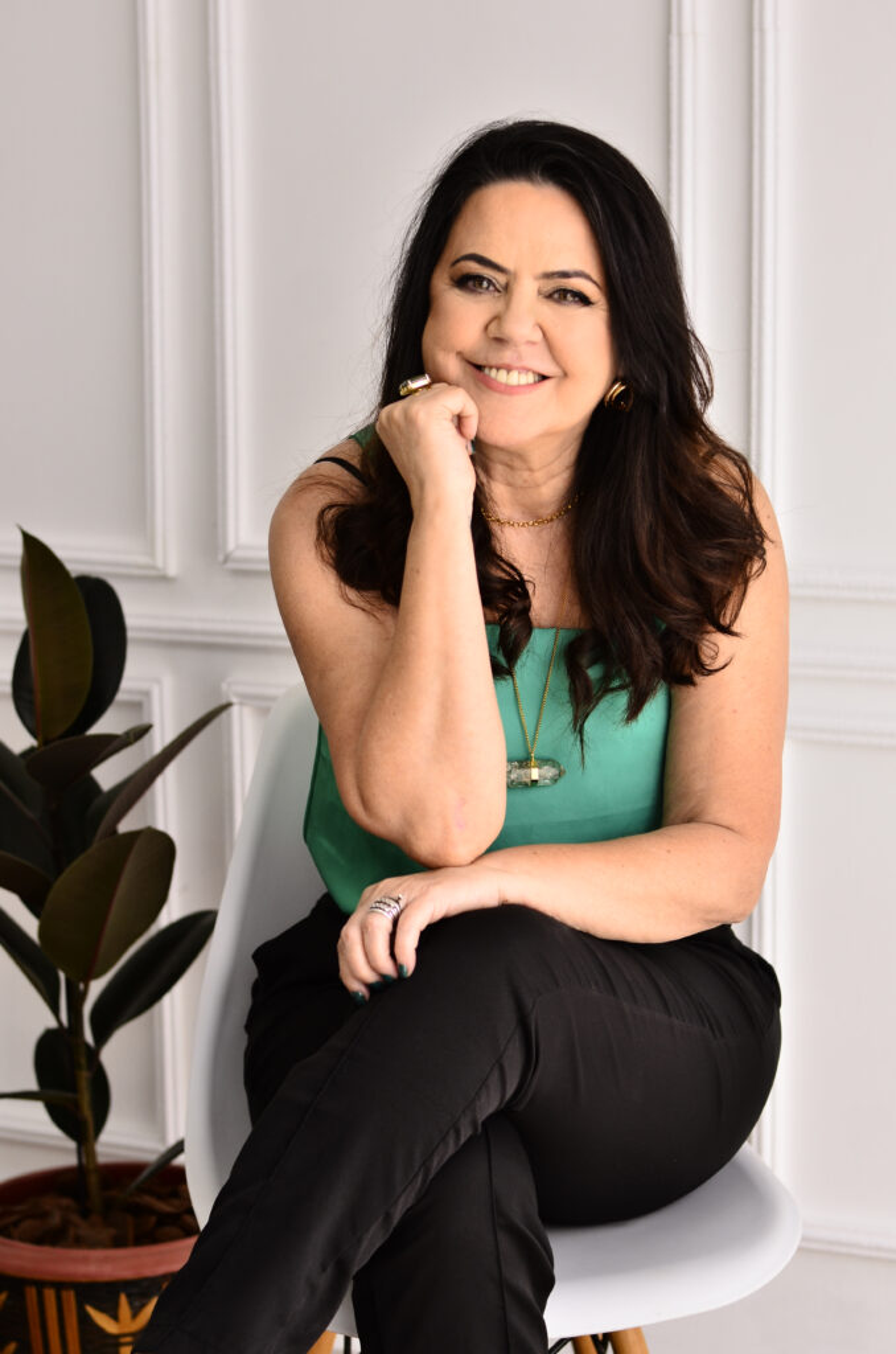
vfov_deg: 27.0
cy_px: 677
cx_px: 448
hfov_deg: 18.1
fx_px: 2813
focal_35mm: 75
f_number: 2.8
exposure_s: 1/320
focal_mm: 50
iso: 320
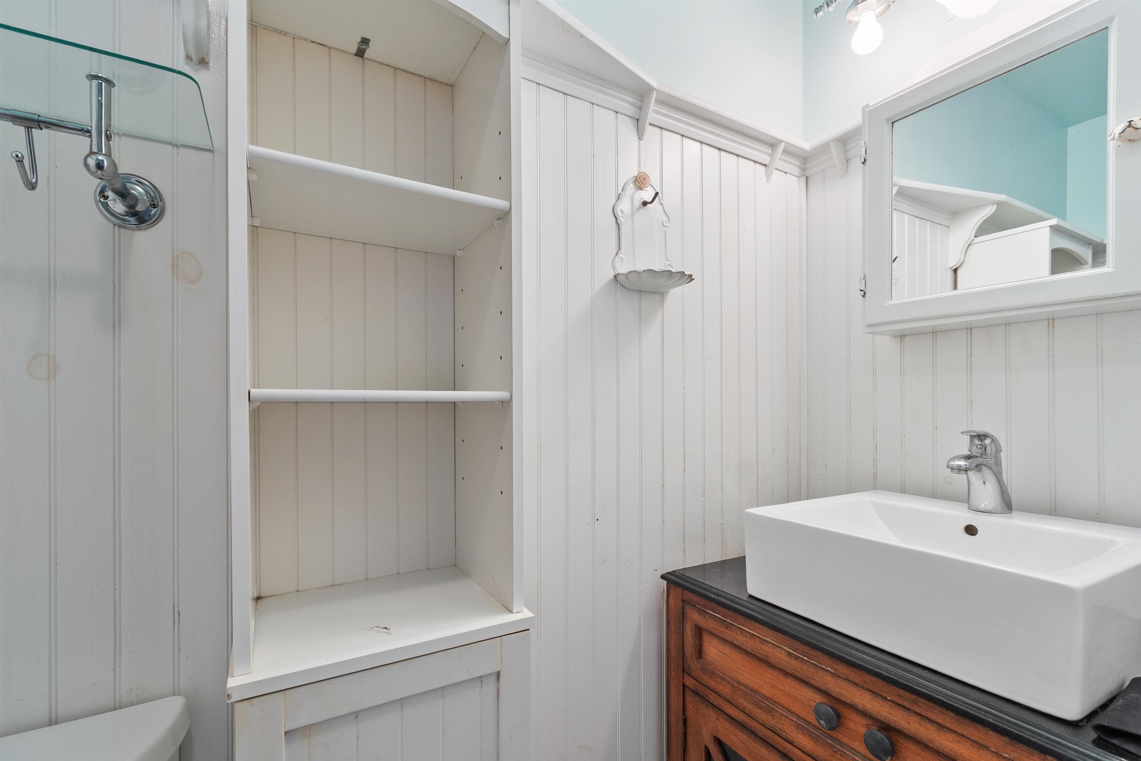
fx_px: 475
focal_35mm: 15
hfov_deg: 100.4
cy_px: 380
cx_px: 570
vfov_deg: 77.3
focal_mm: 10
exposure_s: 1/2.5
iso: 320
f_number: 8
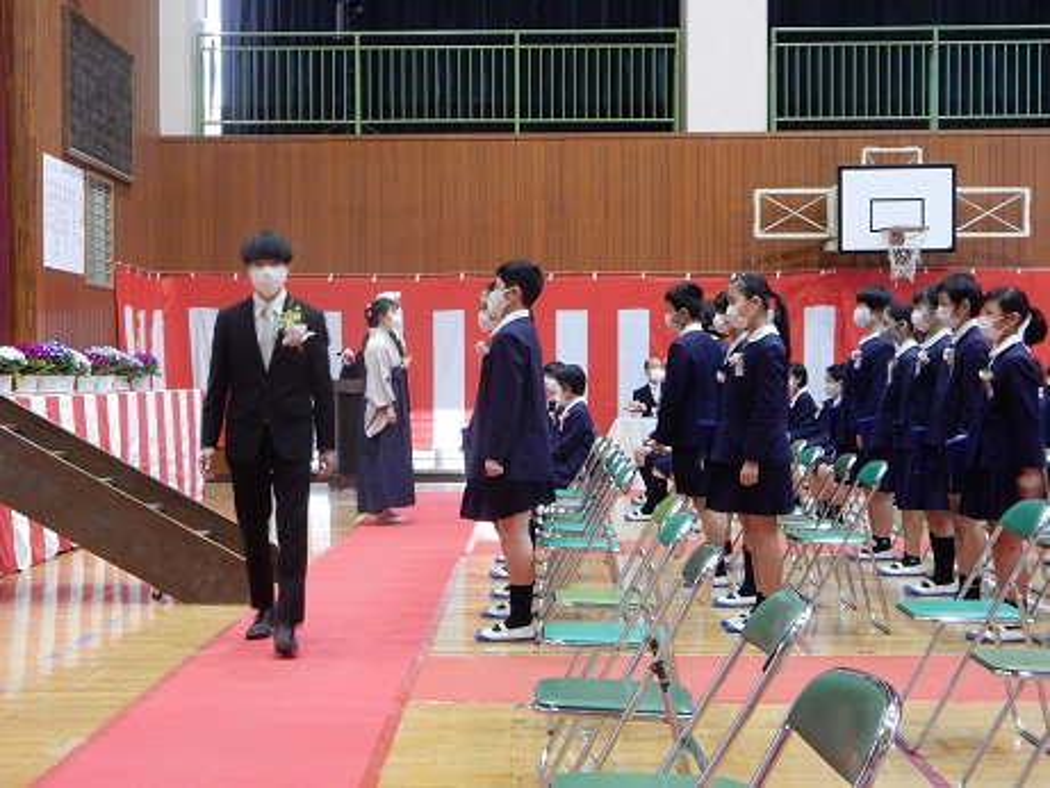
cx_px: 525
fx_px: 1820
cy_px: 394
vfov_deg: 24.4
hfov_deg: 32.2
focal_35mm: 60
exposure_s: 1/10
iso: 400
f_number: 4.5
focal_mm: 10.7
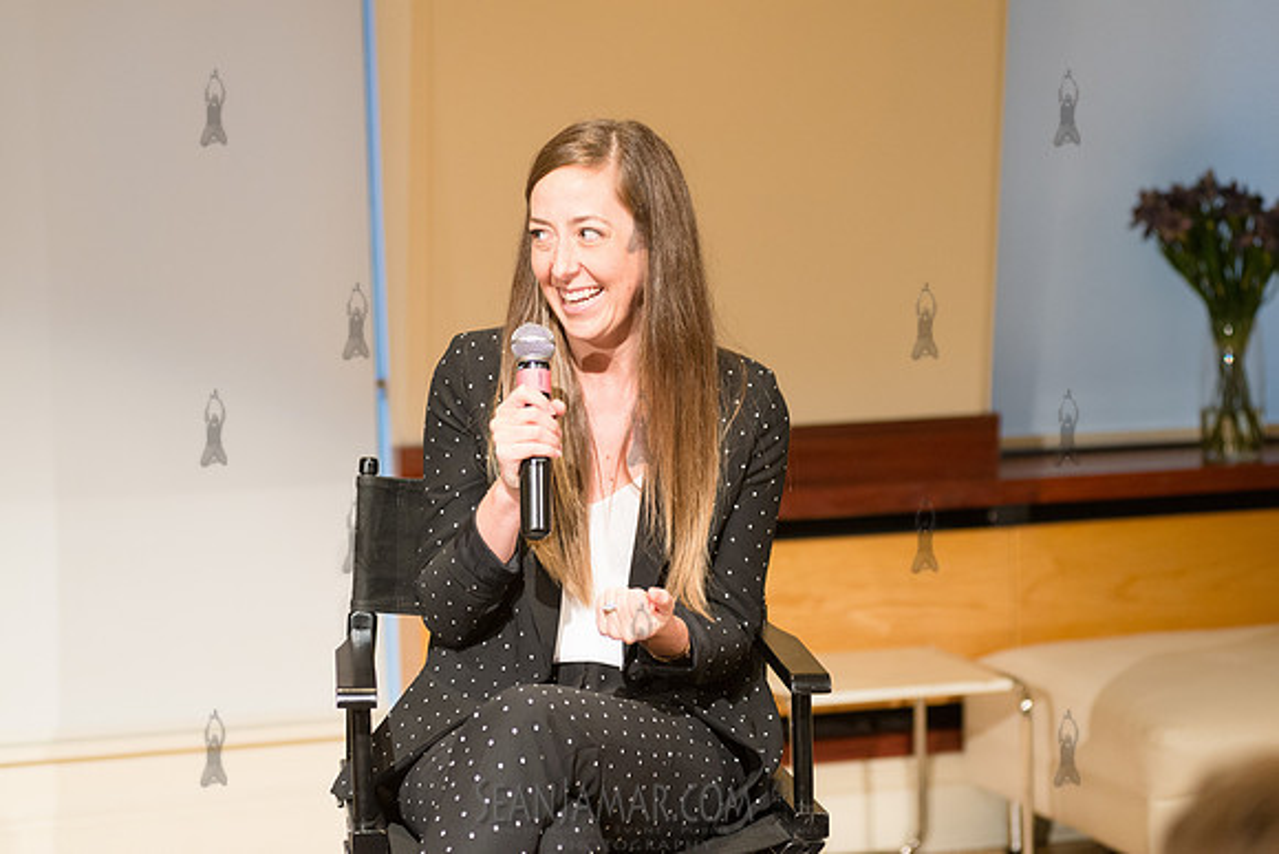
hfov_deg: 25.4
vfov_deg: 17.1
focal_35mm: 80
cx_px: 640
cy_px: 427
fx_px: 2843
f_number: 4
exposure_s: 1/100
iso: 2500
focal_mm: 80
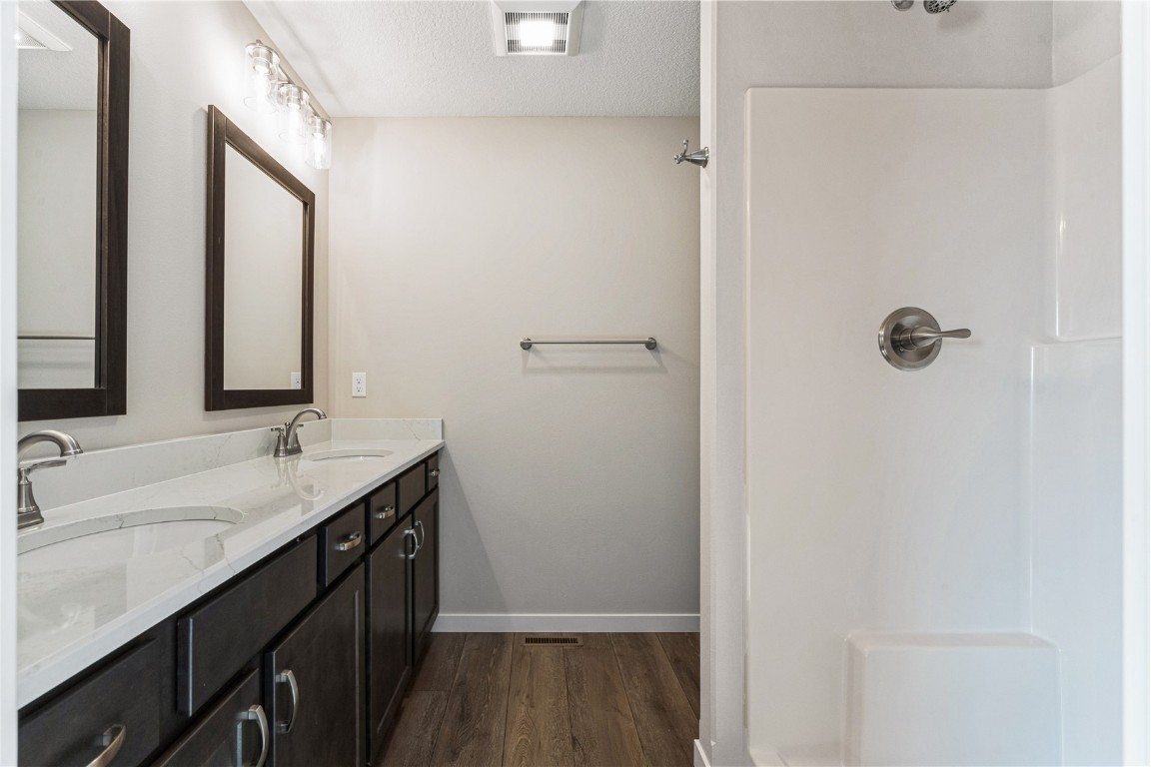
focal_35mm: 16
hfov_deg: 96.7
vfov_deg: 73.7
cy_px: 384
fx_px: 512
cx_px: 576
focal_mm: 16
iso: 400
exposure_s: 1/10
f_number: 10
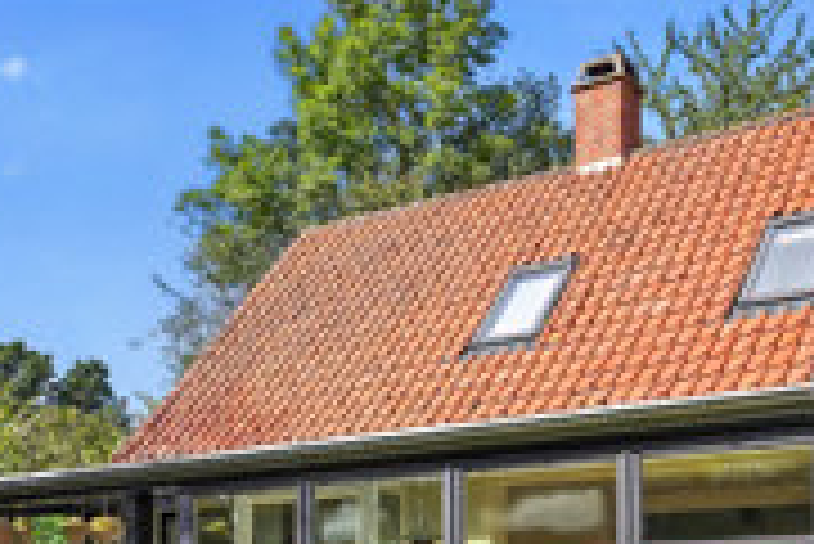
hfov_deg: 37.5
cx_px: 400
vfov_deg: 24.0
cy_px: 596
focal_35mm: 53
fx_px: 1199
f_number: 8
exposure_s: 1/125
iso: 400
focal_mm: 24
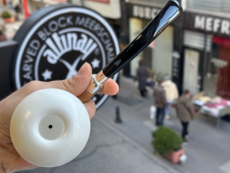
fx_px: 319
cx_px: 115
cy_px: 86
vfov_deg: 30.3
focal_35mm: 48
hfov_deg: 39.7
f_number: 1.78
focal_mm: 6.86
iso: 64
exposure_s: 1/169
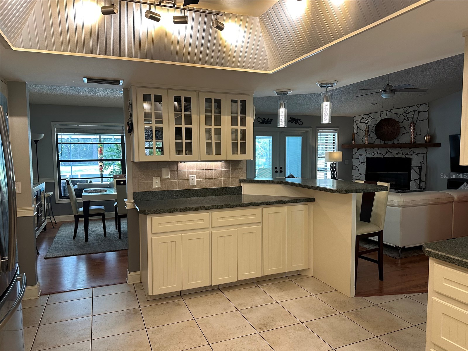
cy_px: 176
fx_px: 324
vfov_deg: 56.8
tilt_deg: -4.6
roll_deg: -0.3
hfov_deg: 71.6
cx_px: 234
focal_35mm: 24
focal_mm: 6.86
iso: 250
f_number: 1.78
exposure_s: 1/120
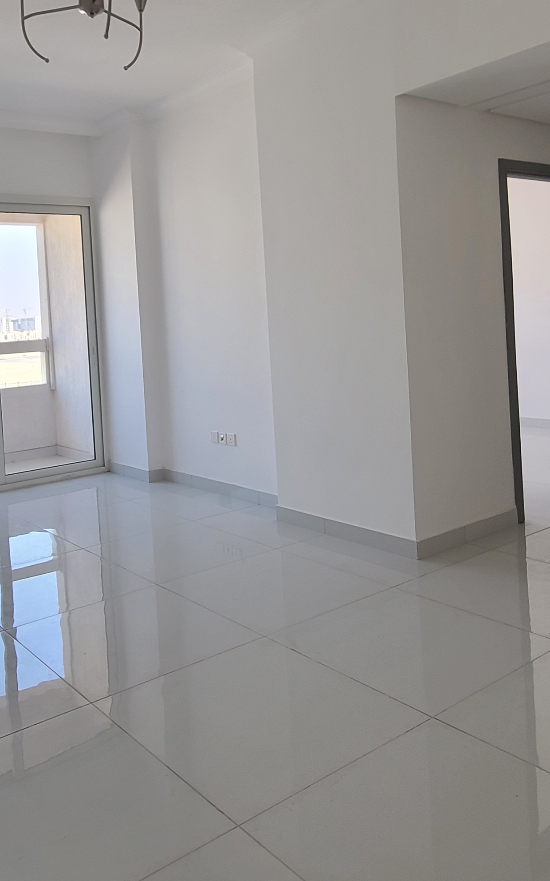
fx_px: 672
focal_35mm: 28
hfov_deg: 43.6
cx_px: 161
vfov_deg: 65.5
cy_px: 332
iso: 80
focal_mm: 2.2
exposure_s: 1/60
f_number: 2.2
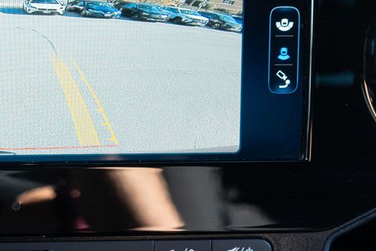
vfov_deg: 16.1
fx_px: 887
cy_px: 127
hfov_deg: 23.0
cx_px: 5
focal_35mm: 85
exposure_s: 1/200
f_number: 3.5
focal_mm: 28
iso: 400
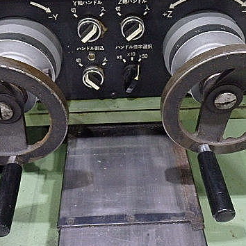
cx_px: 121
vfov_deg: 41.4
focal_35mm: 40
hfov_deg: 41.9
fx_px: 322
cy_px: 86
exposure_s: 1/20
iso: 800
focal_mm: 4.5
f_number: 3
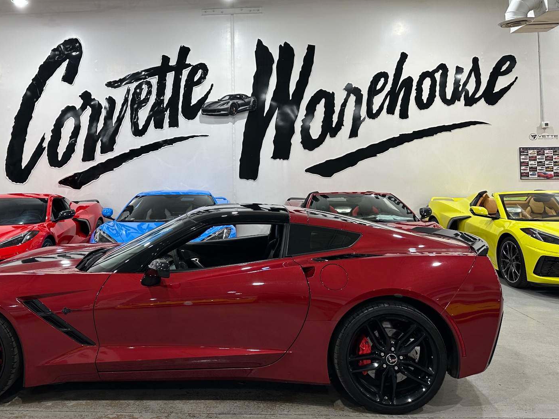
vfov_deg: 42.4
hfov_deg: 54.7
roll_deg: +0.2
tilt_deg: +3.1
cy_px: 141
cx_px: 207
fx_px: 533
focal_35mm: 33
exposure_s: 1/120
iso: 80
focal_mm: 6.86
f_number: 1.78
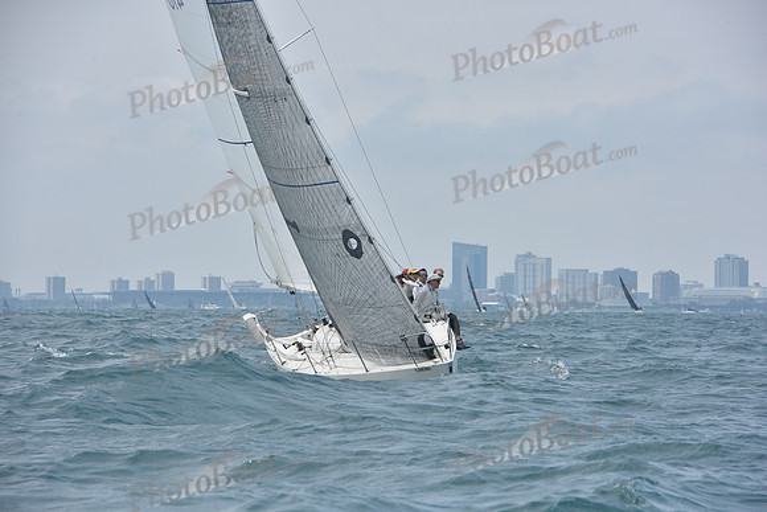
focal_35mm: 200
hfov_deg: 10.3
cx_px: 384
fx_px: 4262
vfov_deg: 6.9
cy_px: 256
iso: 250
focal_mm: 200
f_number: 11
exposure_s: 1/800
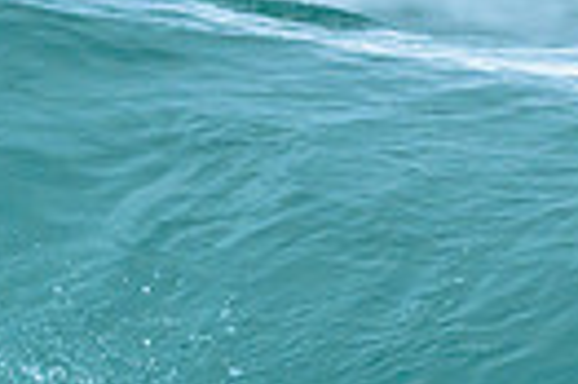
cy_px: 488
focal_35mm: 4866
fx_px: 78029
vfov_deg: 0.3
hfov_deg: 0.4
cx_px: -265
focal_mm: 800
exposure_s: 1/2500
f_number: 6.3
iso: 500
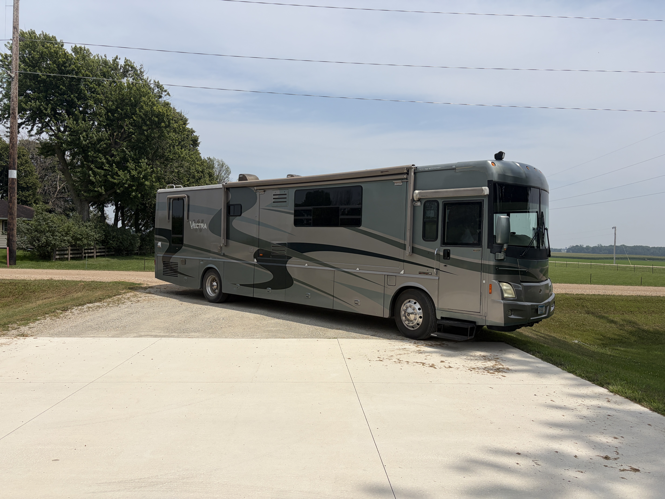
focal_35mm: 26
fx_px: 499
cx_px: 332
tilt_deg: -0.8
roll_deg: -1.9
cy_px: 250
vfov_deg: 53.1
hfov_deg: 67.3
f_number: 1.6
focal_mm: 5.96
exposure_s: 1/8850
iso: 50
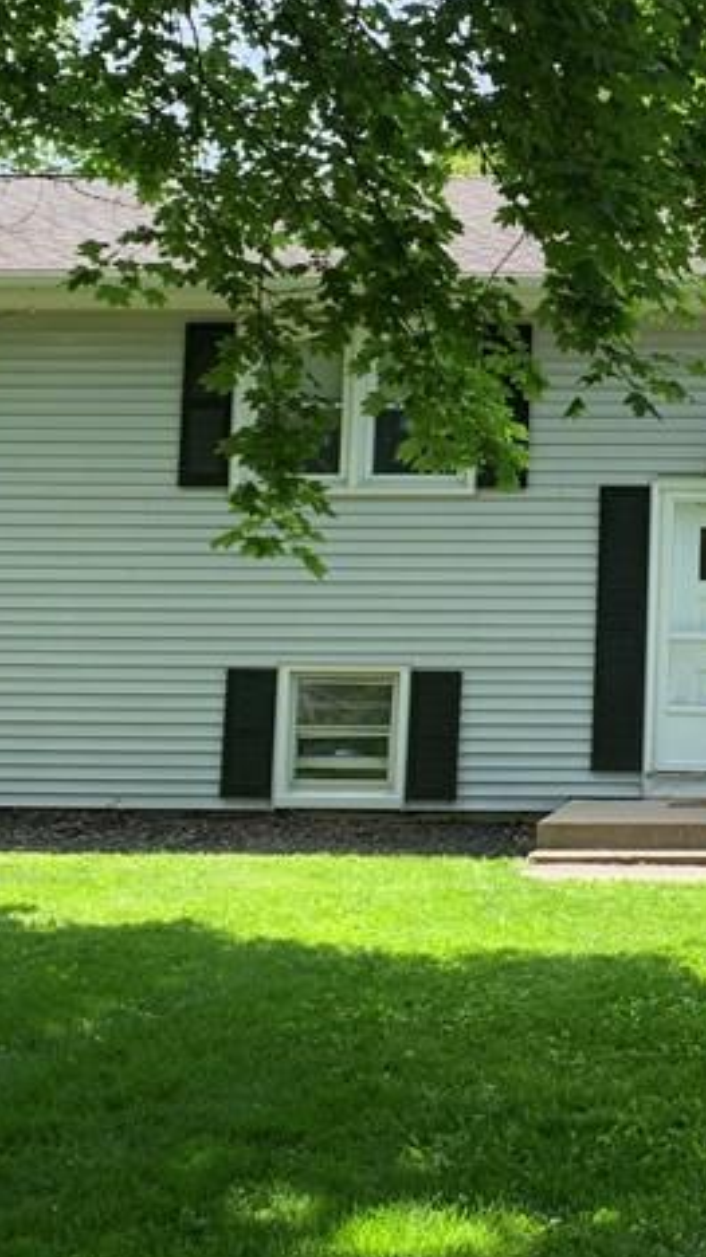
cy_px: 416
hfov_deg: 18.5
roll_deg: +0.4
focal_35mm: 62
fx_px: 2065
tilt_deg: +7.8
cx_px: 829
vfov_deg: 33.5
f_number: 1.8
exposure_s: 1/492
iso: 25
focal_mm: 4.25
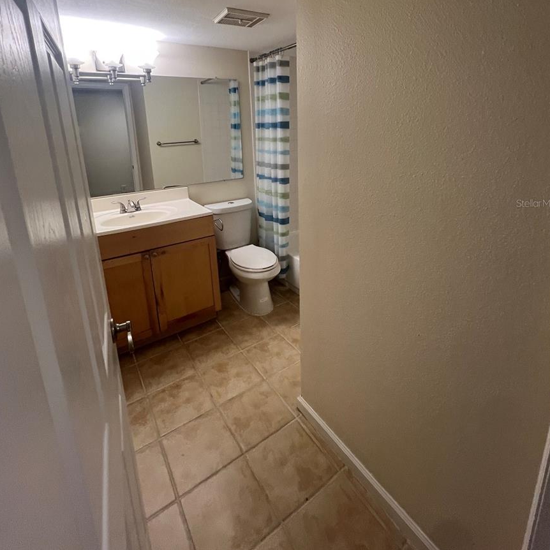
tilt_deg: -12.3
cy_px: 203
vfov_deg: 85.6
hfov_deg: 87.4
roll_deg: +3.2
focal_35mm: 16
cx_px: 274
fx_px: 288
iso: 200
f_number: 1.8
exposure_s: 1/120
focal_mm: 1.57
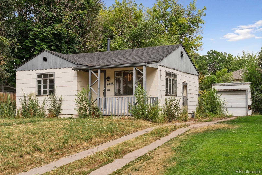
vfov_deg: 29.9
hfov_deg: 43.6
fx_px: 327
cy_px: 88
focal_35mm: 45
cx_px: 131
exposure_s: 1/250
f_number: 9
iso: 400
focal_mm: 45
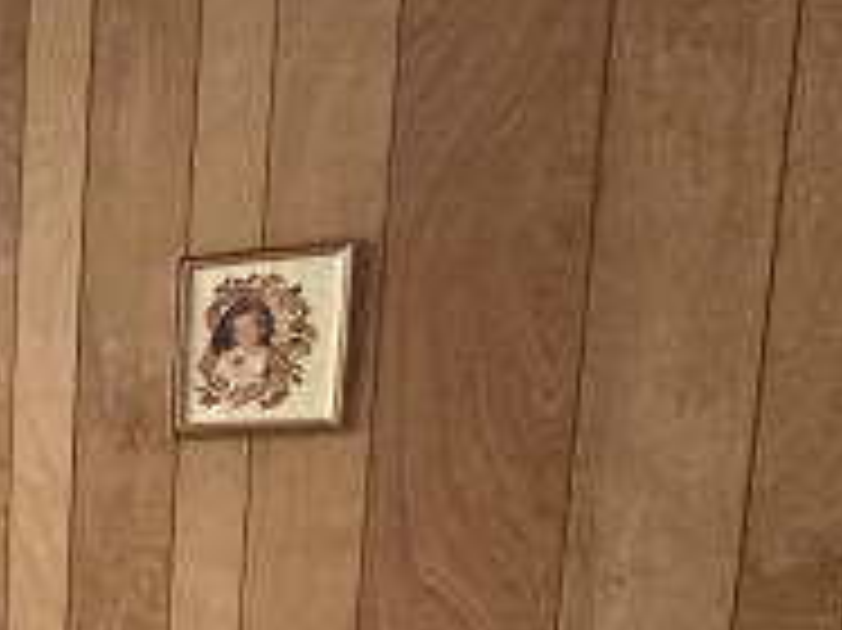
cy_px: 644
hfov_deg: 24.9
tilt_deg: -6.9
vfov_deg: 27.3
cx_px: -529
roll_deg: +0.8
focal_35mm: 50
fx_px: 1215
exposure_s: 1/60
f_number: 2.2
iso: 250
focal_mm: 2.22
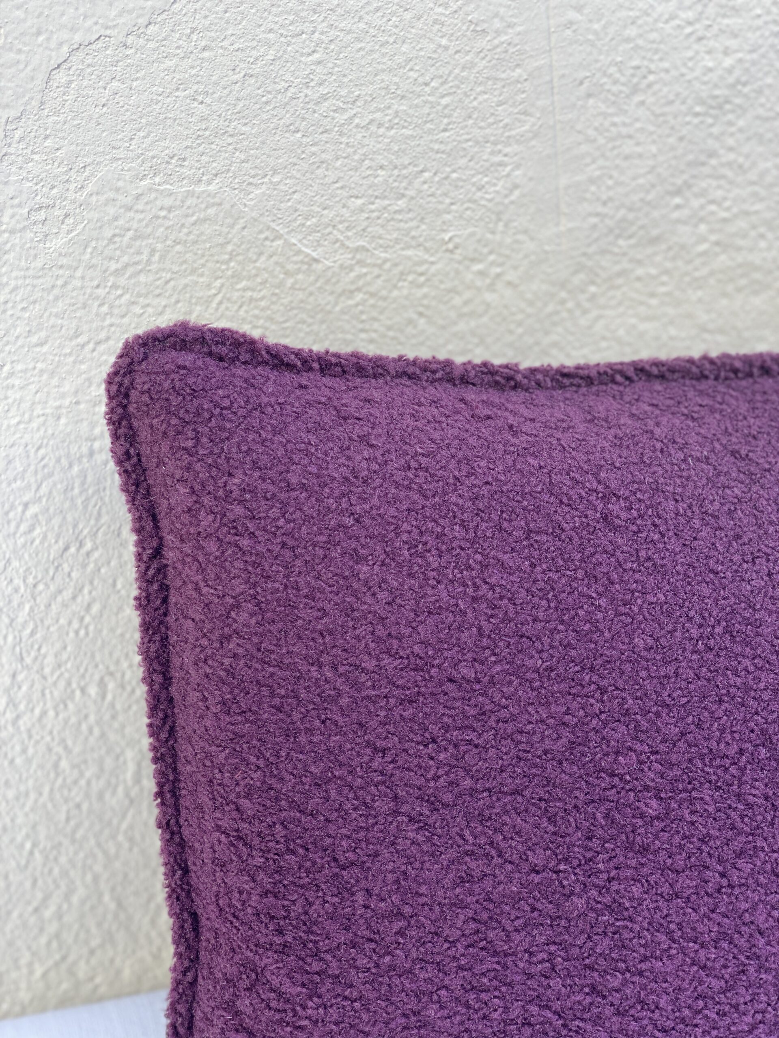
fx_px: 1560
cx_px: 390
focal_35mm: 52
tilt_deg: -21.1
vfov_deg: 36.8
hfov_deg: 28.0
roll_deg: -3.3
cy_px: 519
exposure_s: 1/122
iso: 25
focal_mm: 6
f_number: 2
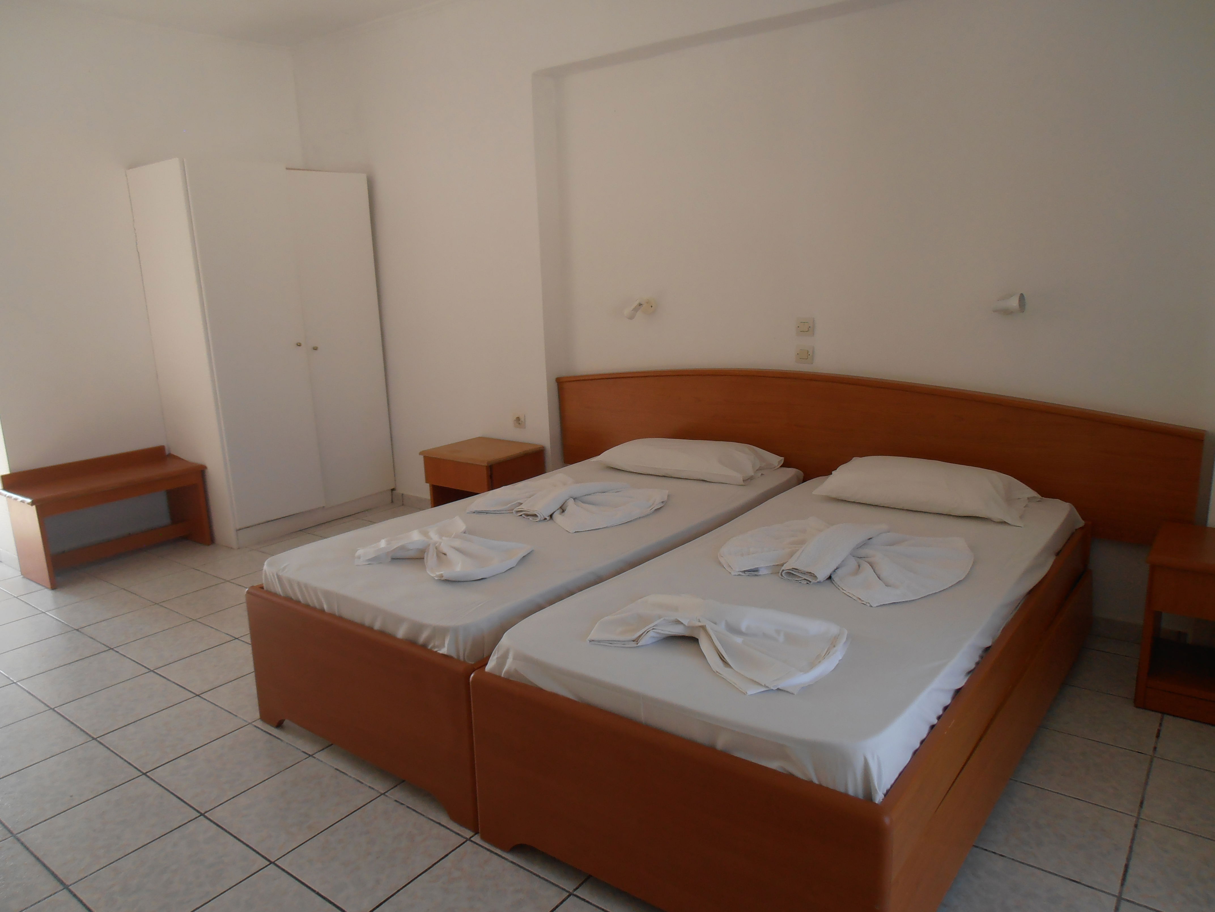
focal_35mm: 24
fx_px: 842
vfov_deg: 56.8
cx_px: 608
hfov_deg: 71.6
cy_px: 456
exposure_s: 1/160
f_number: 3
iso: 80
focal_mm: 4.2
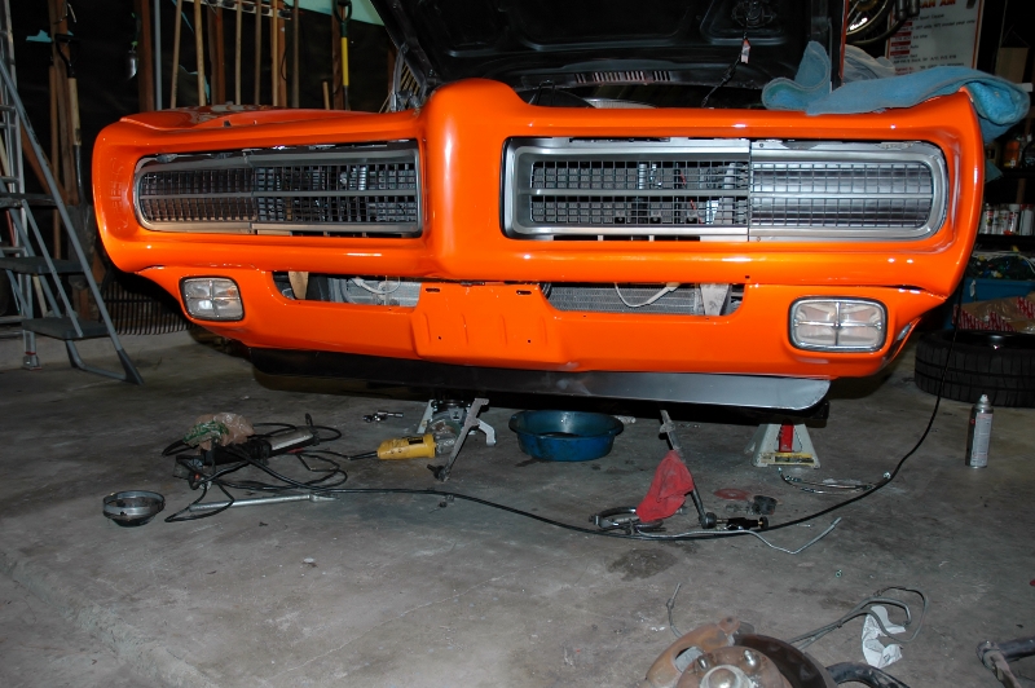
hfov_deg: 57.3
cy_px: 344
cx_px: 518
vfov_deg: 39.9
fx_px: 948
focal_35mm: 33
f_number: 3.8
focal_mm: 22
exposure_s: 1/60
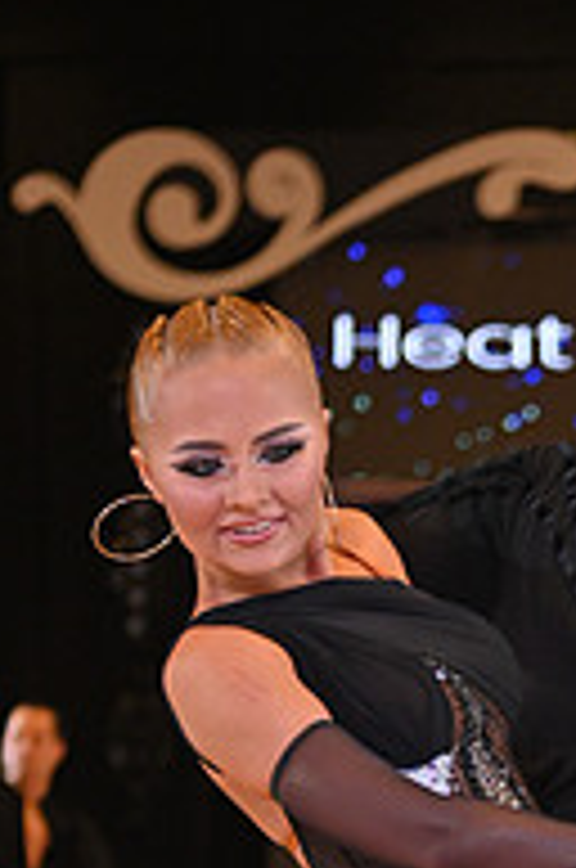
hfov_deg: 5.3
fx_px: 6166
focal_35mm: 256
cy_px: 1178
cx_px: 565
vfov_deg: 7.9
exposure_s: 1/400
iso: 1600
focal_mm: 85
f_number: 4
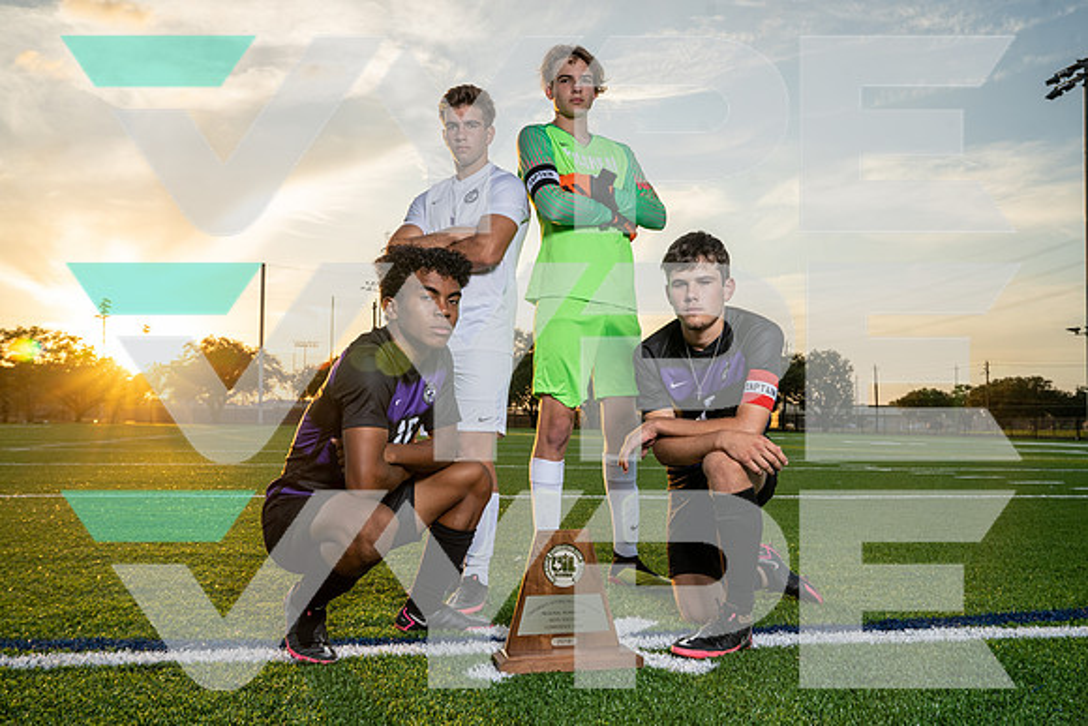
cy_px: 363
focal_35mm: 30
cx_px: 544
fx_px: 907
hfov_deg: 61.9
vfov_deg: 43.6
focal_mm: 30
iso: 320
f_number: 8
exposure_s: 1/250
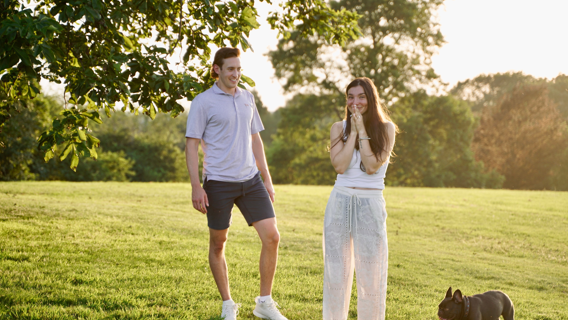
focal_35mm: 79
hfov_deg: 26.9
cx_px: 283
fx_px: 1190
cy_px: 165
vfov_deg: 15.3
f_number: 2.8
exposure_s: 1/250
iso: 100
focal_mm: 75
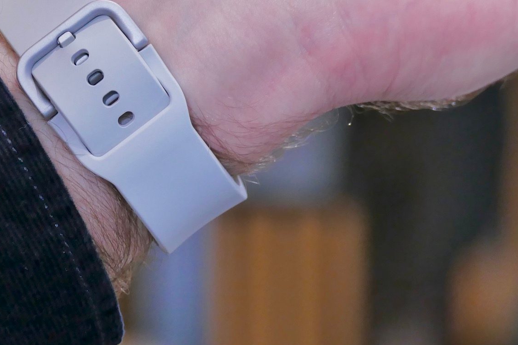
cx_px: 108
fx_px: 5078
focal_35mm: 353
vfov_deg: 3.9
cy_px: 93
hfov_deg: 5.8
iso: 800
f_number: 4
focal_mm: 73
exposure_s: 1/100
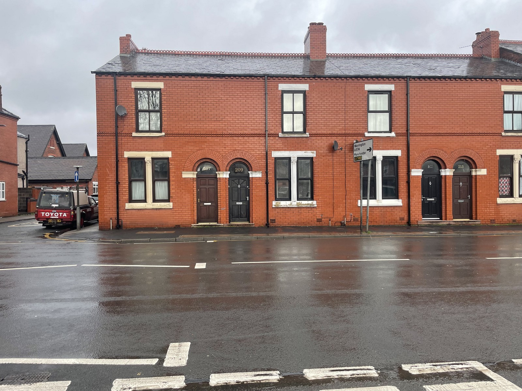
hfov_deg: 67.3
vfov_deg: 53.1
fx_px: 392
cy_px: 196
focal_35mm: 26
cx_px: 261
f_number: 1.6
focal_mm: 4.2
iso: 32
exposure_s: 1/418
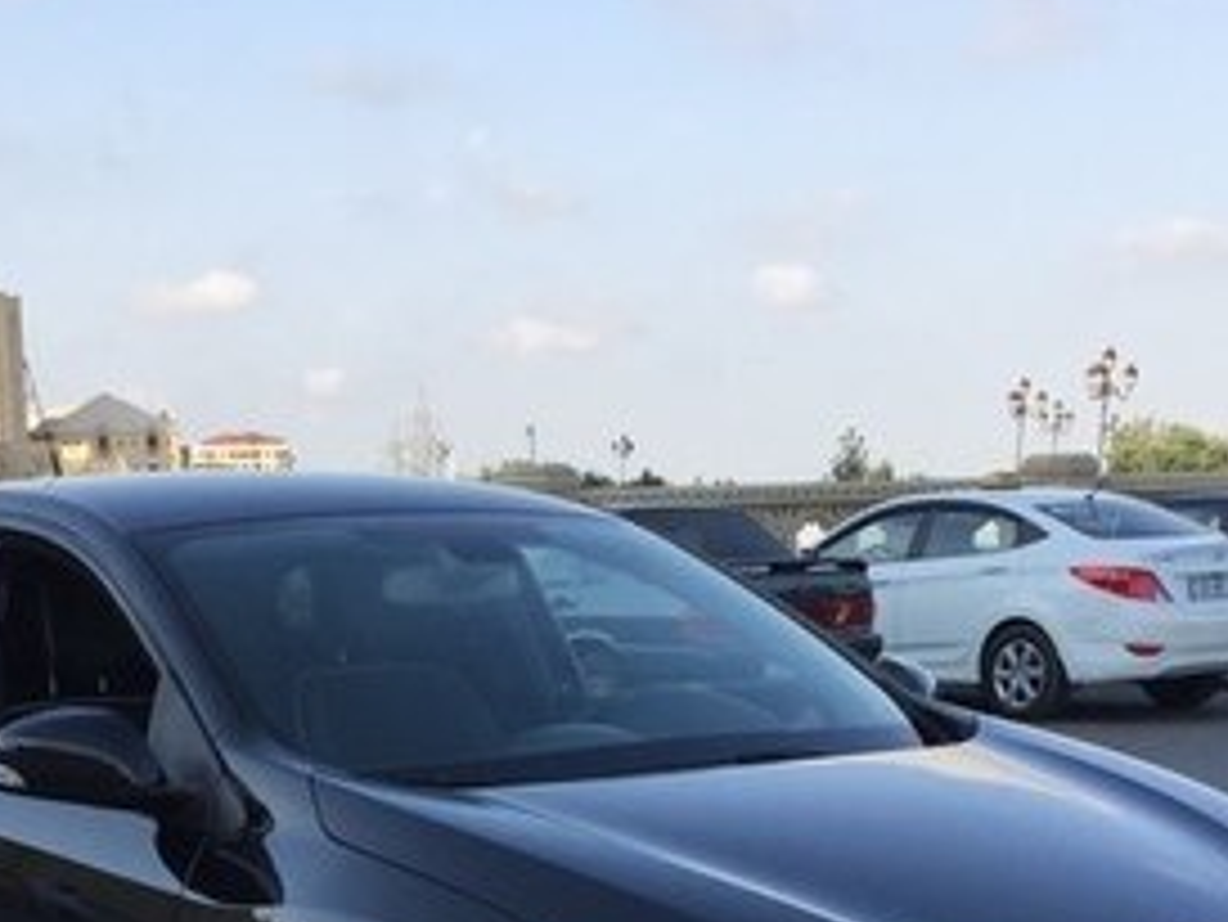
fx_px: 2484
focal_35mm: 70
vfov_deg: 19.8
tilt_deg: -11.7
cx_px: 355
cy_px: 1086
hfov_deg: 27.5
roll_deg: +0.8
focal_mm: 4.15
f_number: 2.2
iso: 32
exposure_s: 1/807
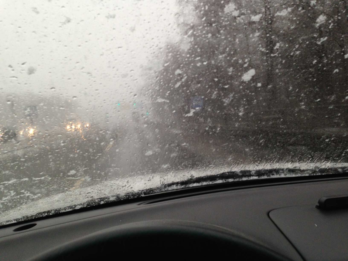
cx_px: 174
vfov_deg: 42.9
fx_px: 332
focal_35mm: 33
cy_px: 130
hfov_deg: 55.4
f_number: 2.4
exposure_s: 1/120
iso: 80
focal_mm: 4.13
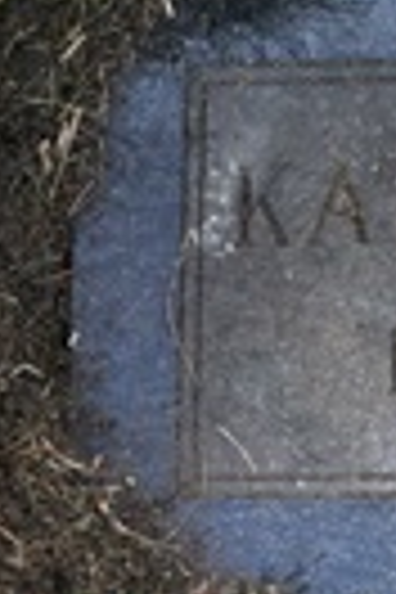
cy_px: 313
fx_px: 1584
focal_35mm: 96
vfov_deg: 21.2
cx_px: 680
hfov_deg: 13.1
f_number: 2.8
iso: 80
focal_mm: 3.85
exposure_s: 1/76
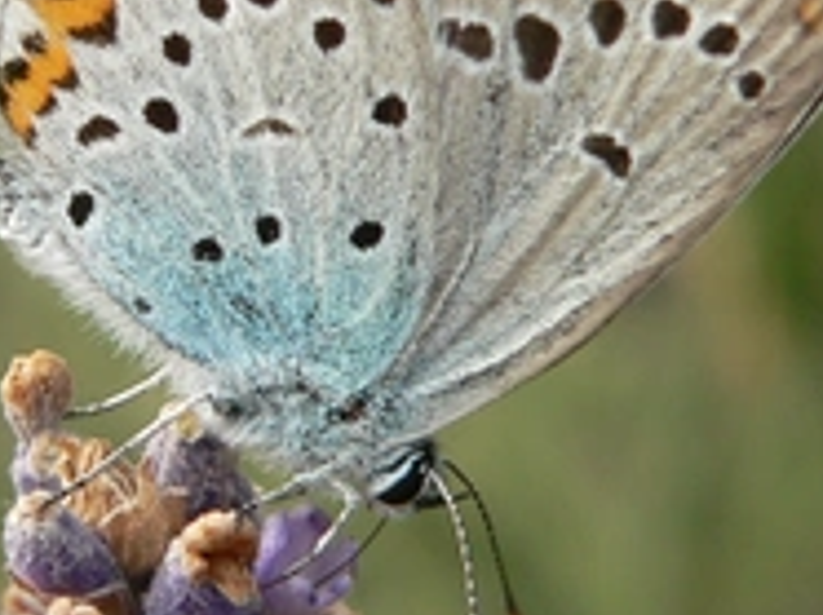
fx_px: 5722
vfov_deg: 6.1
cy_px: 173
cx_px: 243
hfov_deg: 8.2
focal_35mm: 241
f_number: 3.7
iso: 100
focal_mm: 11.6
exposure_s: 1/125
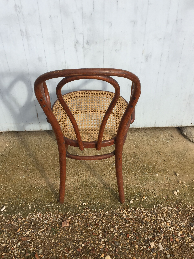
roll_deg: +0.4
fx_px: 247
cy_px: 125
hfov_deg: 42.9
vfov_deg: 55.3
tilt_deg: -36.6
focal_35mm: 33
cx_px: 92
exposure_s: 1/842
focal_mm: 4.15
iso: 32
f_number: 2.2
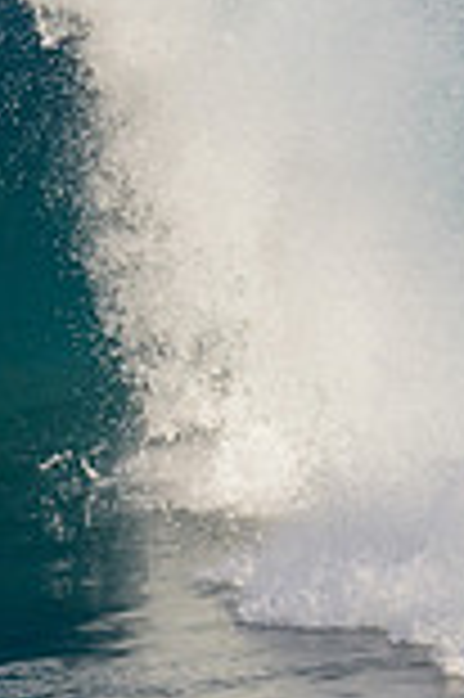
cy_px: -1
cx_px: -659
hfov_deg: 0.6
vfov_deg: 1.0
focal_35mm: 2124
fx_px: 41153
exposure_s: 1/2000
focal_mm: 510
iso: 1600
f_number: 10
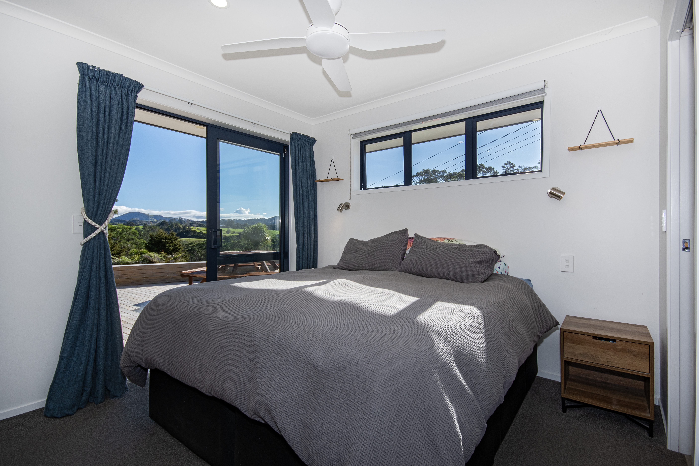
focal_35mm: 17
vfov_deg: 69.7
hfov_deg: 92.4
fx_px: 335
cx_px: 350
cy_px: 233
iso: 160
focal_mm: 11.5
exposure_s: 1/250
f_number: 8
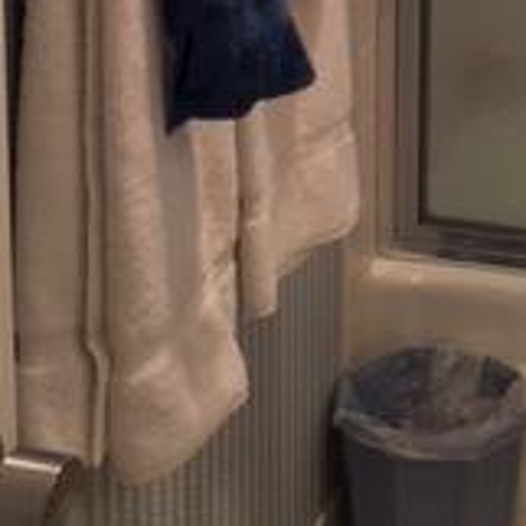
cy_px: -219
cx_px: 412
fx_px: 1754
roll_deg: -0.9
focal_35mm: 102
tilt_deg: -10.2
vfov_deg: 15.9
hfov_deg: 16.9
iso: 32
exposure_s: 1/40
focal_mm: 4.15
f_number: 2.2
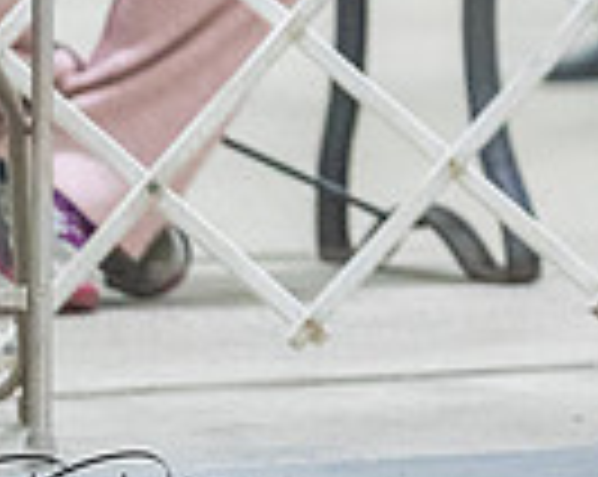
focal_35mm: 676
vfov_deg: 2.3
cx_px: 1212
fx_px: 11947
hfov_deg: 2.9
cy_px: -387
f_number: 3.2
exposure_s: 1/320
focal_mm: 142
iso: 6400
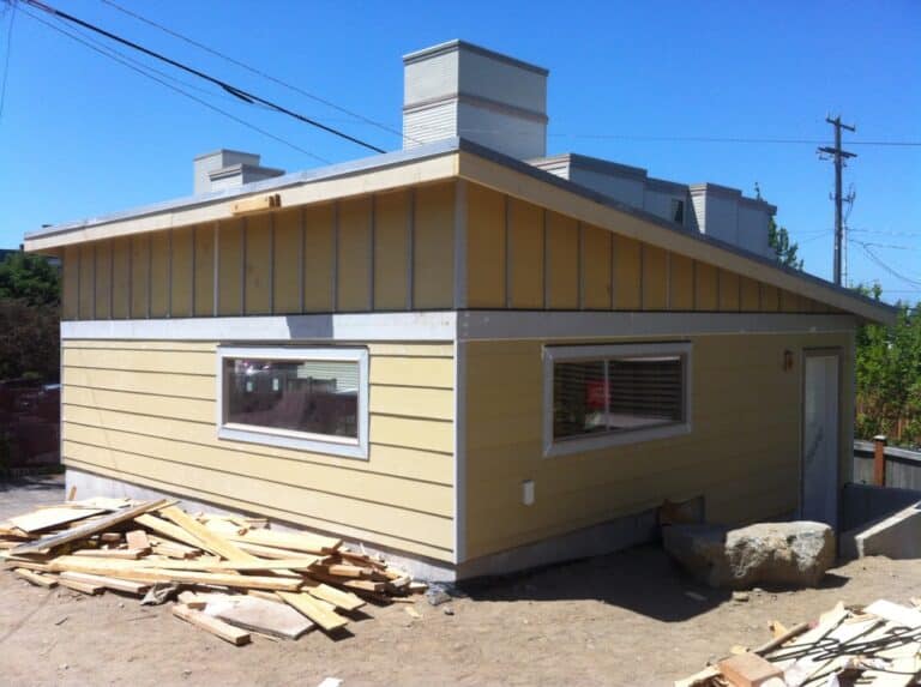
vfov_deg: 40.6
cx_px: 460
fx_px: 929
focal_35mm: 35
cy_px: 344
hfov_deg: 52.7
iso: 80
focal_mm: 3.85
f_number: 2.8
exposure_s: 1/1436
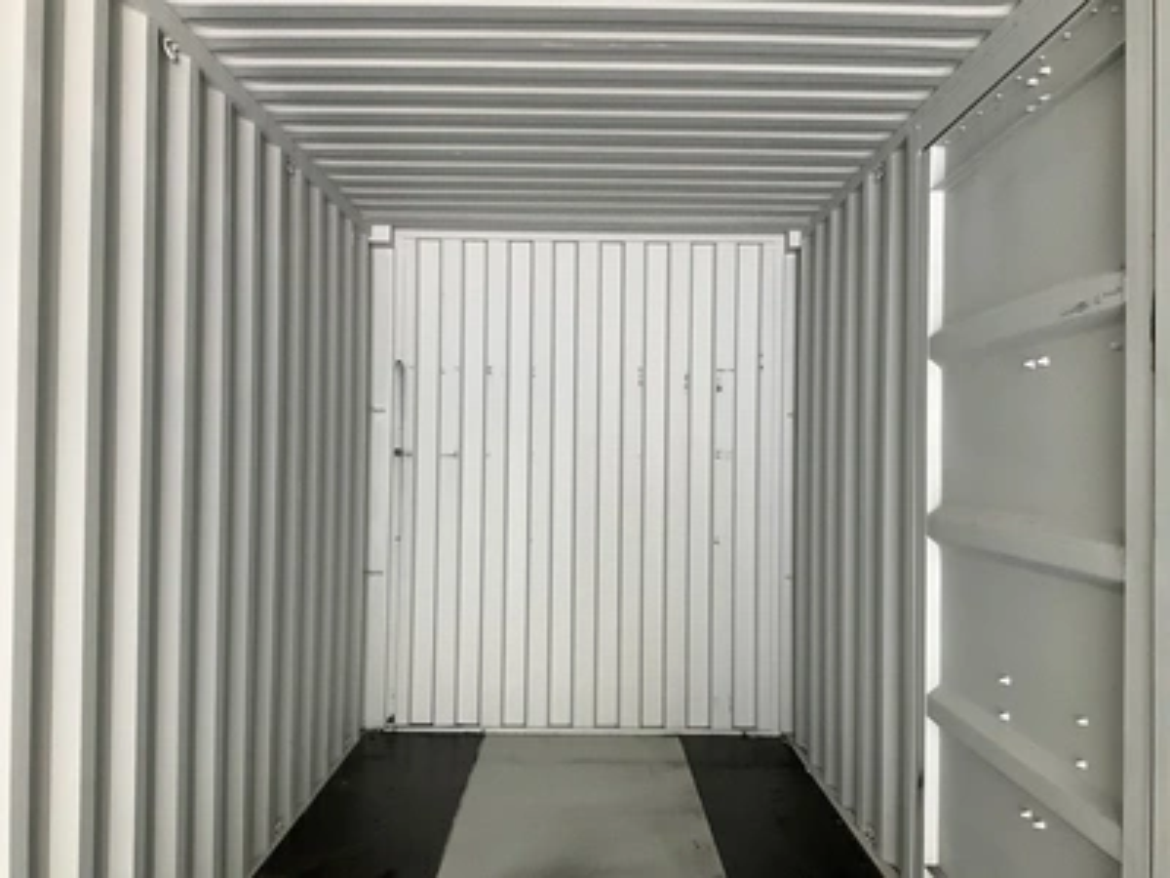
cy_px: 439
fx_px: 980
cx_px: 585
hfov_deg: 61.7
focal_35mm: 29
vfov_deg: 48.2
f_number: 1.8
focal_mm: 3
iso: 125
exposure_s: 1/60
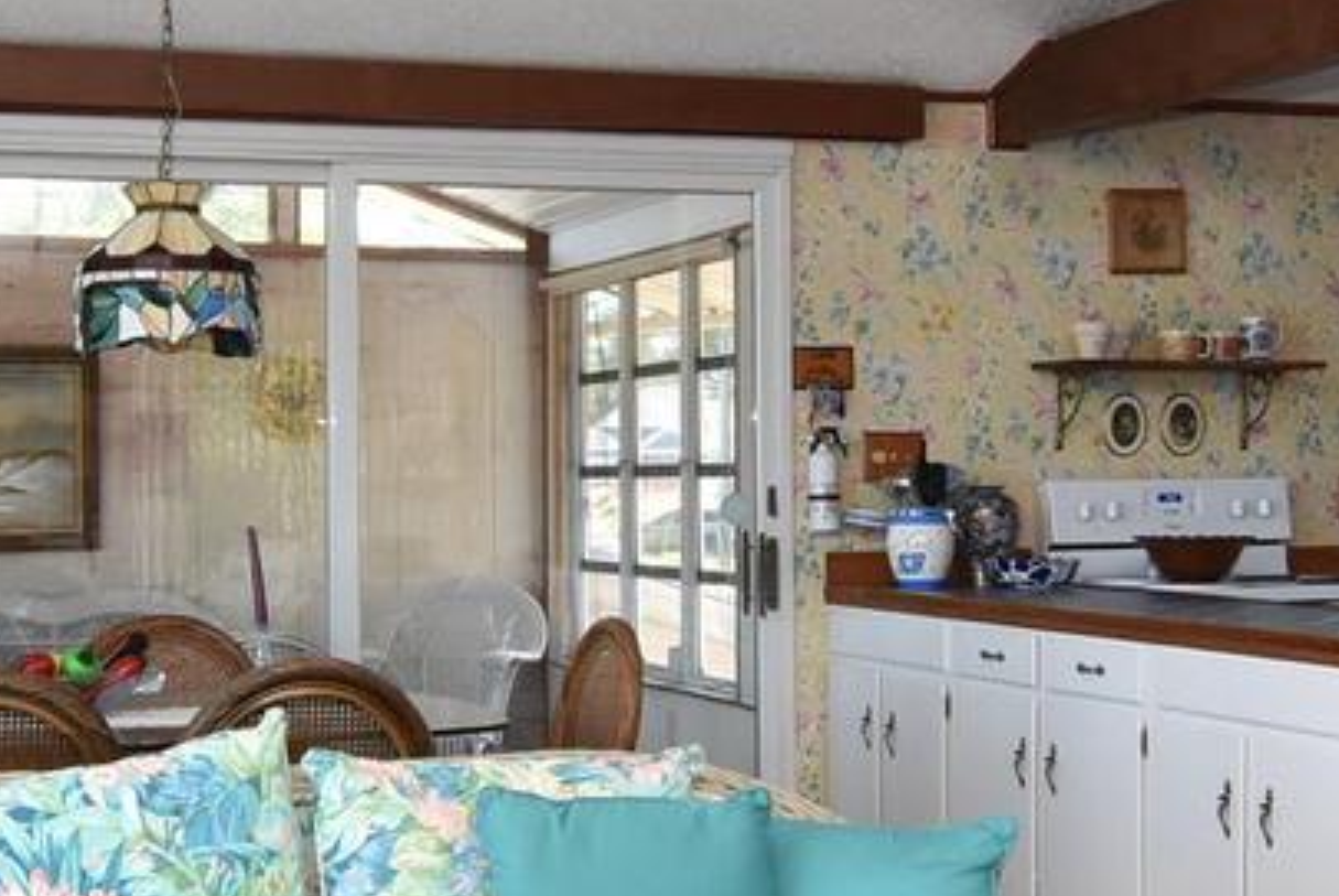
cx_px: 555
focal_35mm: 64
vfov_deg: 21.3
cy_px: 450
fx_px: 2383
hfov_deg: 31.3
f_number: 9
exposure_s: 1/80
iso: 800
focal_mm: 12
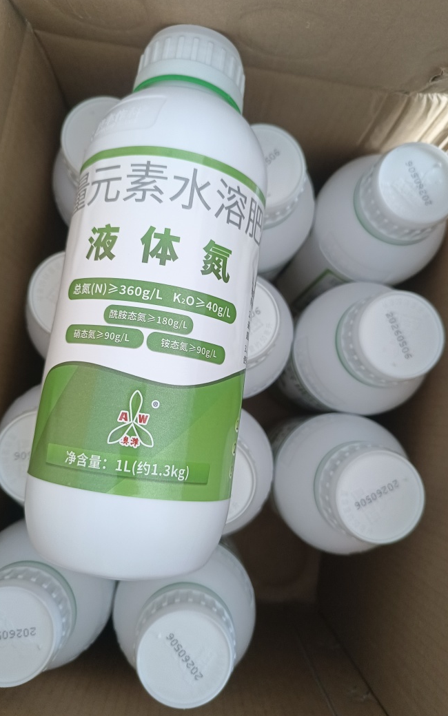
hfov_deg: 49.2
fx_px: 488
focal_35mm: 25
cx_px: 205
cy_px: 354
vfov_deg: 72.5
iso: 1248
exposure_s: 1/50
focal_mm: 5.59
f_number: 1.88
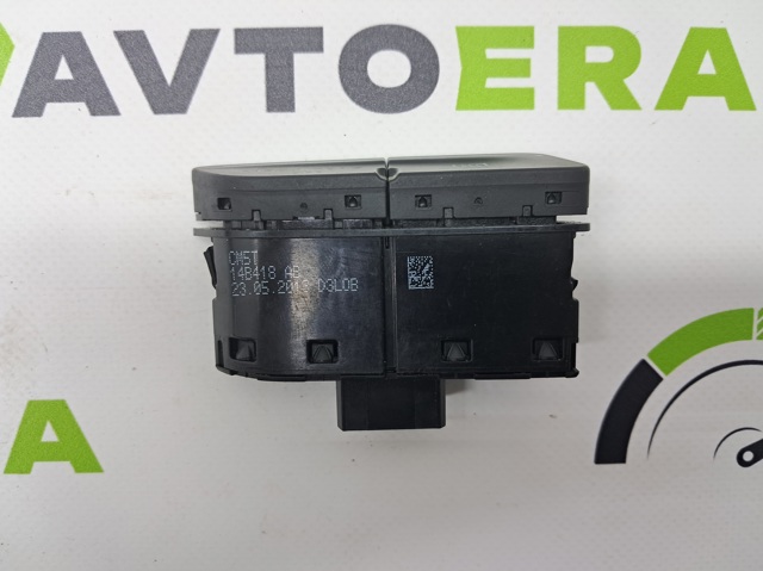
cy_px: 286
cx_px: 382
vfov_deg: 51.3
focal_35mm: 27
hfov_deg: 65.4
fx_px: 595
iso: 64
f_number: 1.8
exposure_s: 1/60
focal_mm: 4
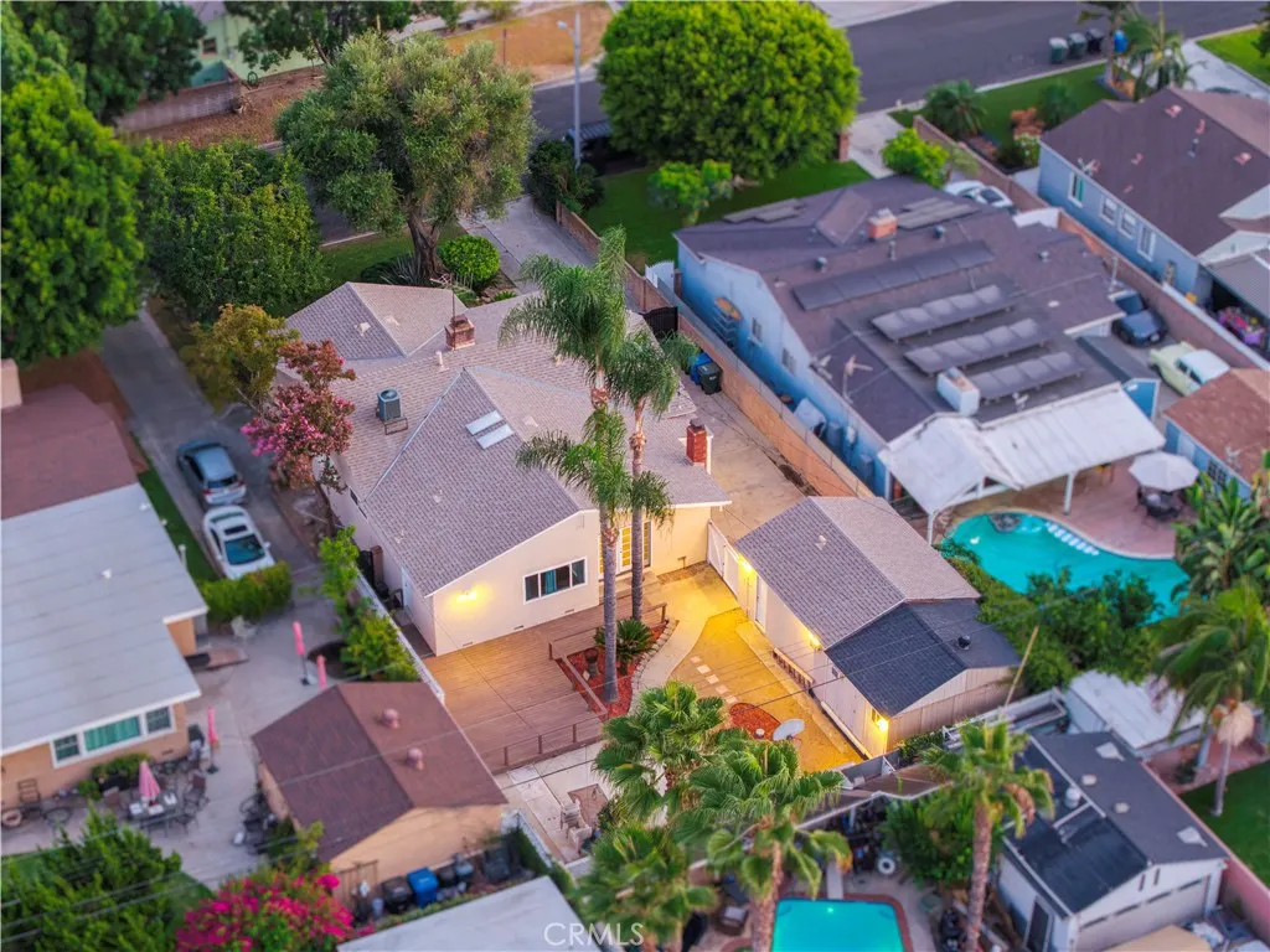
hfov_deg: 27.8
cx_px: 635
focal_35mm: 70
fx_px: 2568
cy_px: 476
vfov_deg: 21.0
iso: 670
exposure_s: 1/15
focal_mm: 19.35
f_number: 2.8
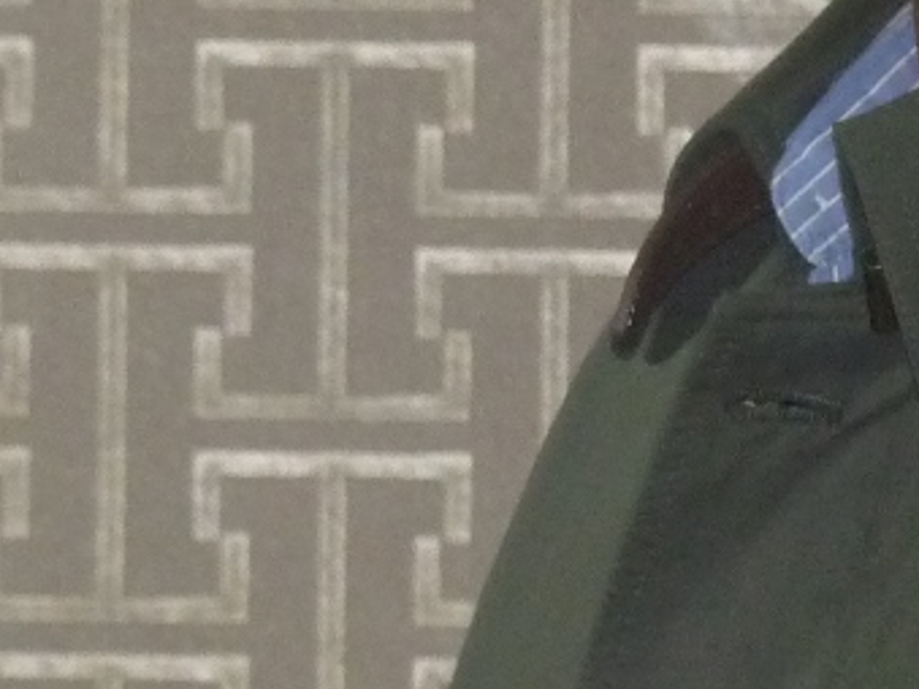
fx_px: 23248
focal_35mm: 876
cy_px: 43
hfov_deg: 2.3
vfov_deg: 1.7
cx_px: 621
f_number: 3.7
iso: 400
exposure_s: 1/50
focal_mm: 36.4
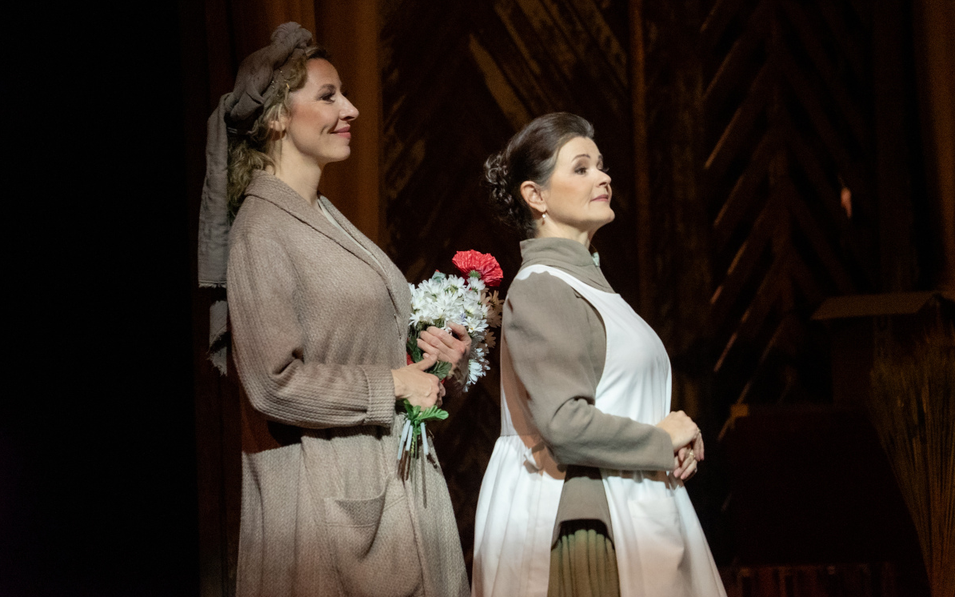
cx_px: 478
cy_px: 290
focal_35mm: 205
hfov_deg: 10.2
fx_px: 5335
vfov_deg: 6.4
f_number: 4
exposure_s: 1/1600
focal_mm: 200
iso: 12800
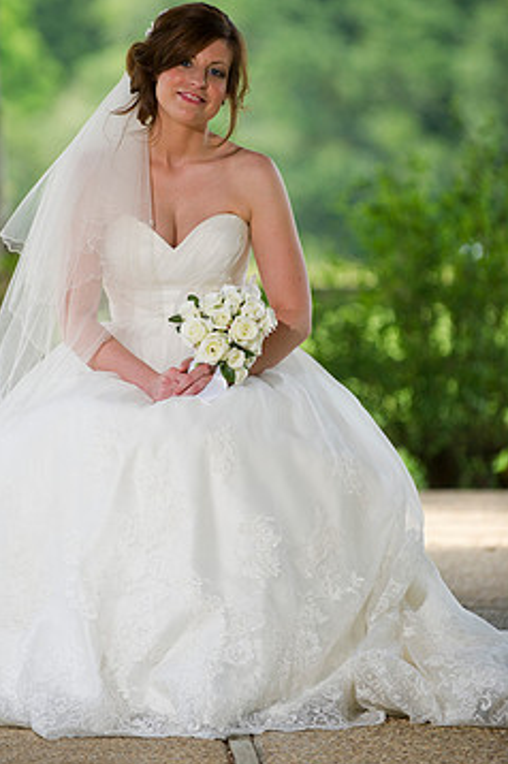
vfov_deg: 9.1
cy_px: 307
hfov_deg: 6.1
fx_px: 4793
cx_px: 197
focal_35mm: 226
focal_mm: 180
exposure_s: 1/800
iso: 500
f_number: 2.8
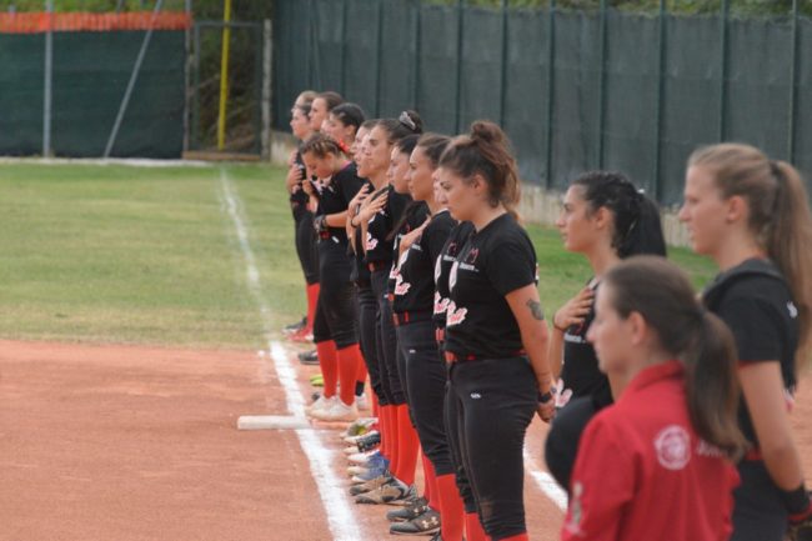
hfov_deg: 9.4
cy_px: 270
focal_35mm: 220
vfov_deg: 6.2
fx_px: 4961
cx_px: 406
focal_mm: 220
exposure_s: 1/2000
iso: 6400
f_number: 8
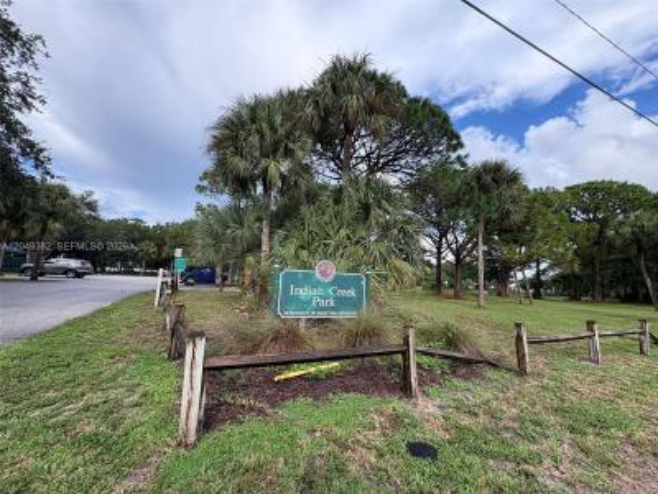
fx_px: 266
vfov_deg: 85.7
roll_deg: -2.3
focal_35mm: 14
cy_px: 247
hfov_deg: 102.1
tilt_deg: +7.2
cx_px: 329
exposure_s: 1/407
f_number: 2.2
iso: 64
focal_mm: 2.22
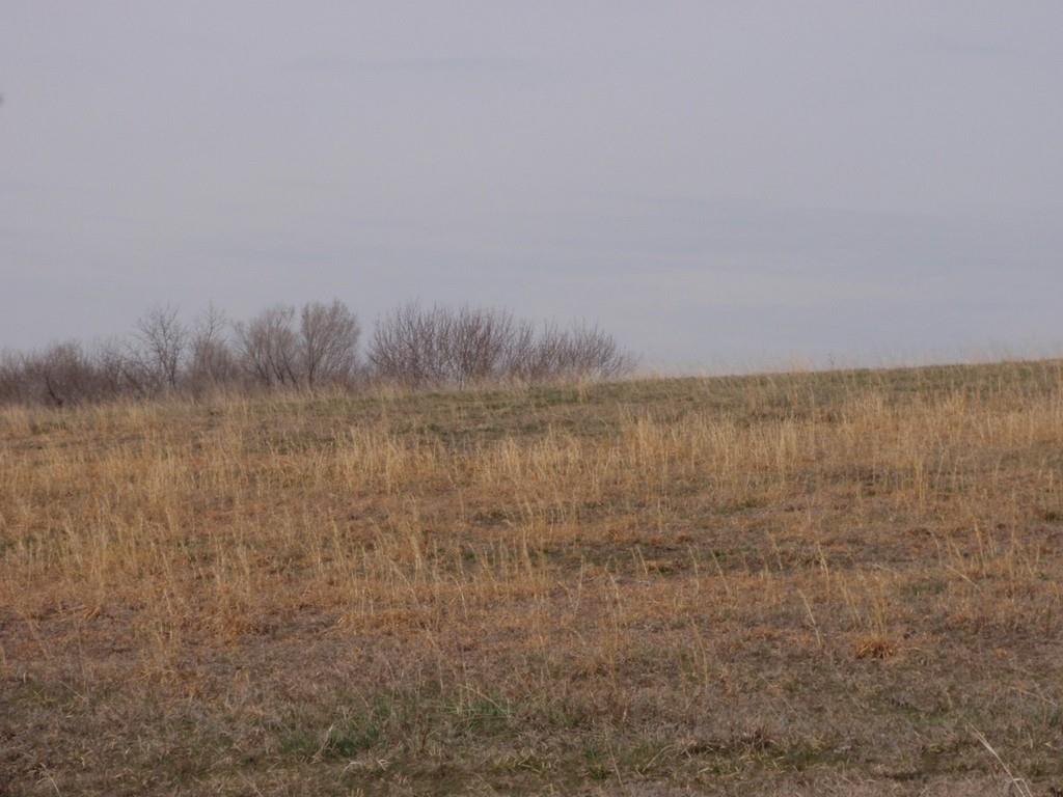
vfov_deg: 14.5
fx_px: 3132
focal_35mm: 102
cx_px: 532
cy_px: 398
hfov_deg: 19.3
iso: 64
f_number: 7.1
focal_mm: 18.2
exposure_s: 1/250
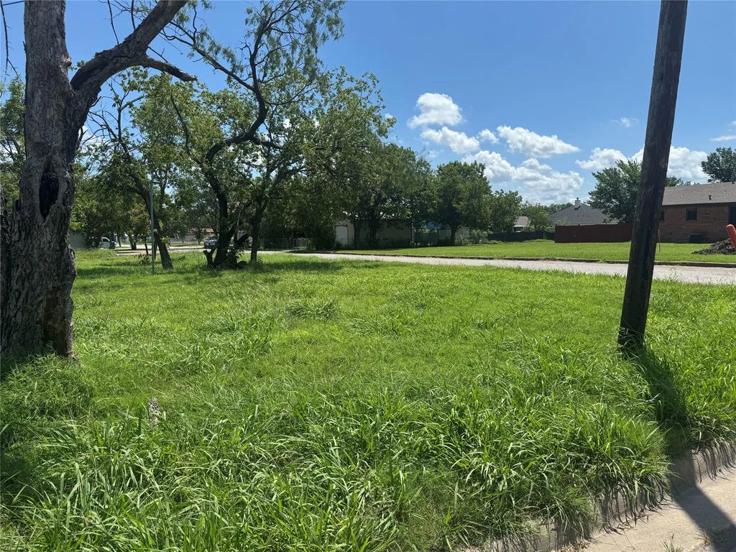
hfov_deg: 71.6
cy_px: 276
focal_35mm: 24
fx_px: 510
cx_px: 368
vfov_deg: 56.8
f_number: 1.78
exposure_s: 1/5348
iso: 80
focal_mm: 6.76
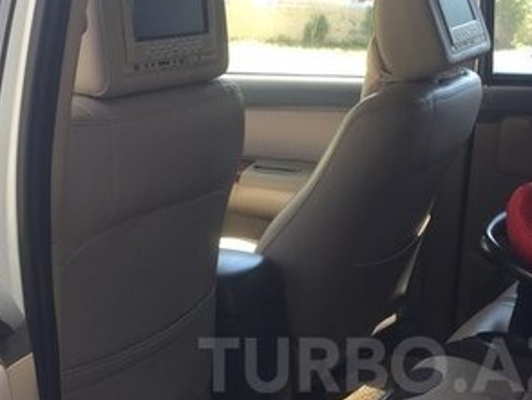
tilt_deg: -22.4
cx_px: 384
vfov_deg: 22.1
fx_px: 1000
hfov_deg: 29.4
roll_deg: -3.0
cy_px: 365
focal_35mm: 65
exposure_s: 1/100
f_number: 2.2
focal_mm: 4.15
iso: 32
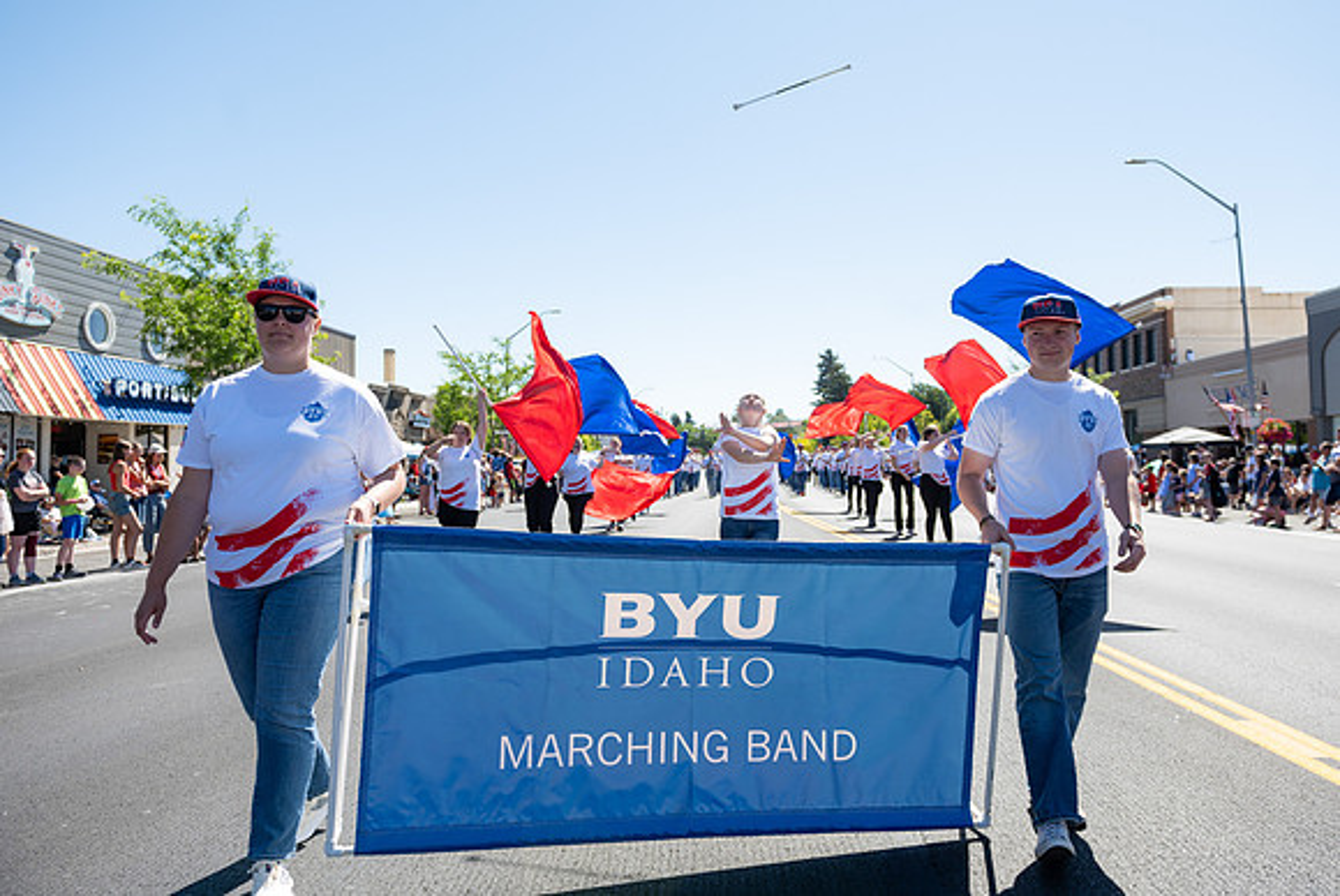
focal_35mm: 26
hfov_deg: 69.2
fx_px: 969
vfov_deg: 49.6
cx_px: 727
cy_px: 424
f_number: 3.5
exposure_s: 1/800
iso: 100
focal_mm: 24
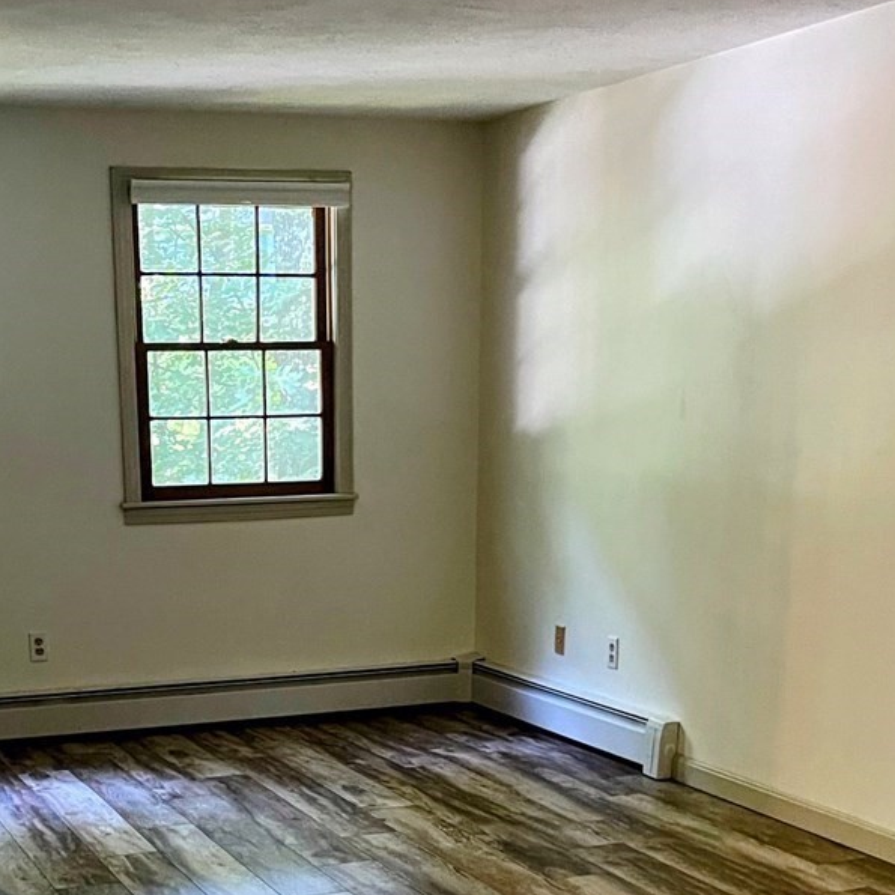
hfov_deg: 29.9
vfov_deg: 28.6
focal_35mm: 57
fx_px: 1667
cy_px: 842
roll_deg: +1.8
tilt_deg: -15.5
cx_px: 323
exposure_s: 1/60
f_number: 1.6
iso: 500
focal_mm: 5.1
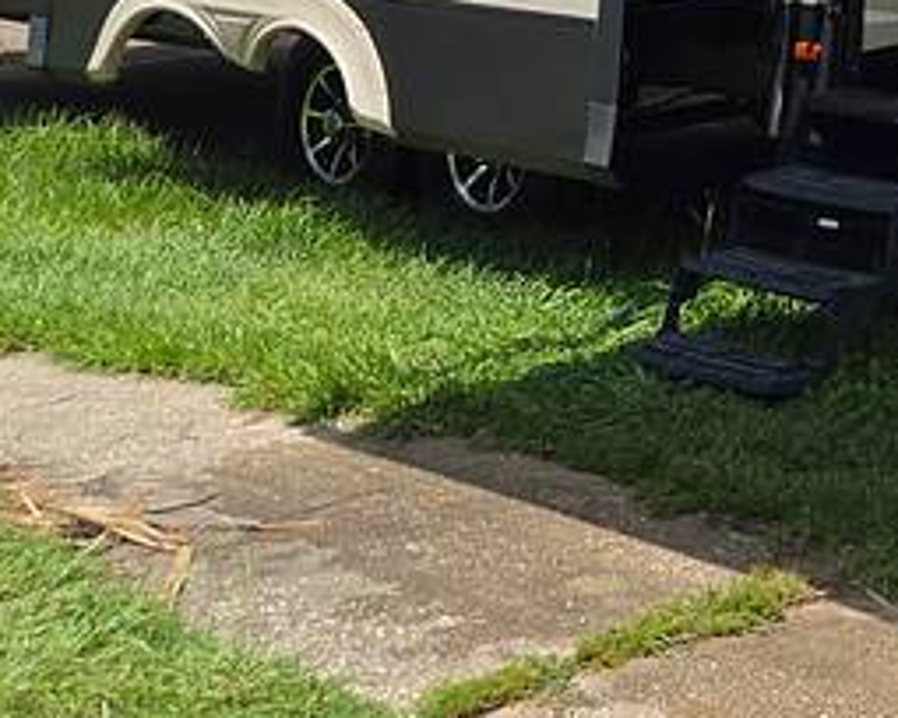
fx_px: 2339
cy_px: -412
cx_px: 1359
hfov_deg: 19.0
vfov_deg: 15.8
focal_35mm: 88
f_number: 1.8
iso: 25
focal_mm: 5.4
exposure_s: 1/2116
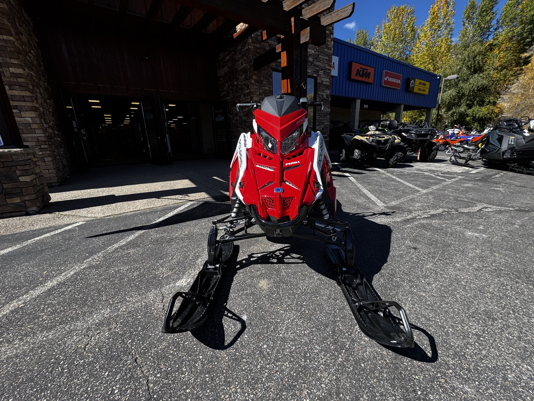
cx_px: 267
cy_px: 200
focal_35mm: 14
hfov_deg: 102.1
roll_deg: +1.6
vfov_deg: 85.7
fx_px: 216
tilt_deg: -18.2
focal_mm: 2.22
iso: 40
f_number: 2.2
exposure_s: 1/921
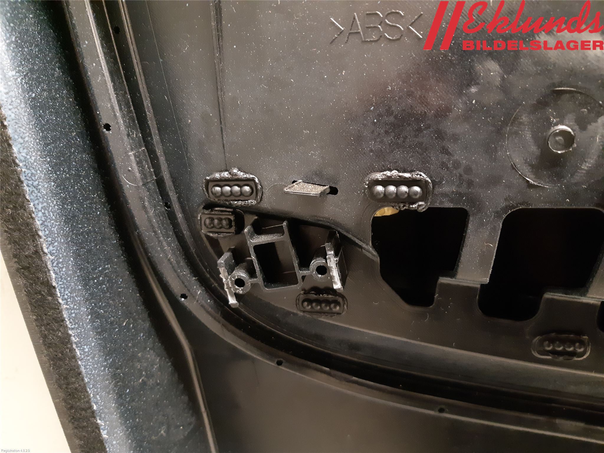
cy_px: 226
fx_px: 454
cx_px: 302
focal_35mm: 26
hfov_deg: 67.3
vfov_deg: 53.1
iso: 640
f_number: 1.7
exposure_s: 1/17
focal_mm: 3.93
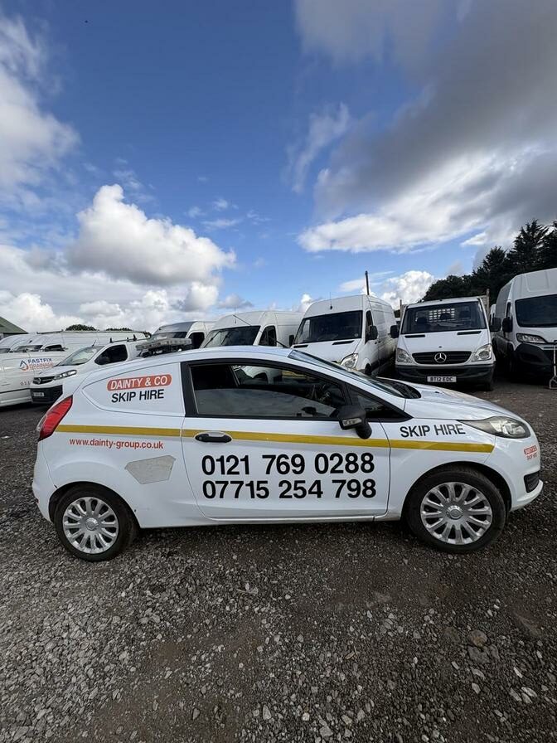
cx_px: 278
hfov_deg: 85.7
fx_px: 300
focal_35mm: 14
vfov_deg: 102.1
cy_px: 372
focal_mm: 2.22
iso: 50
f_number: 2.2
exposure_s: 1/1880
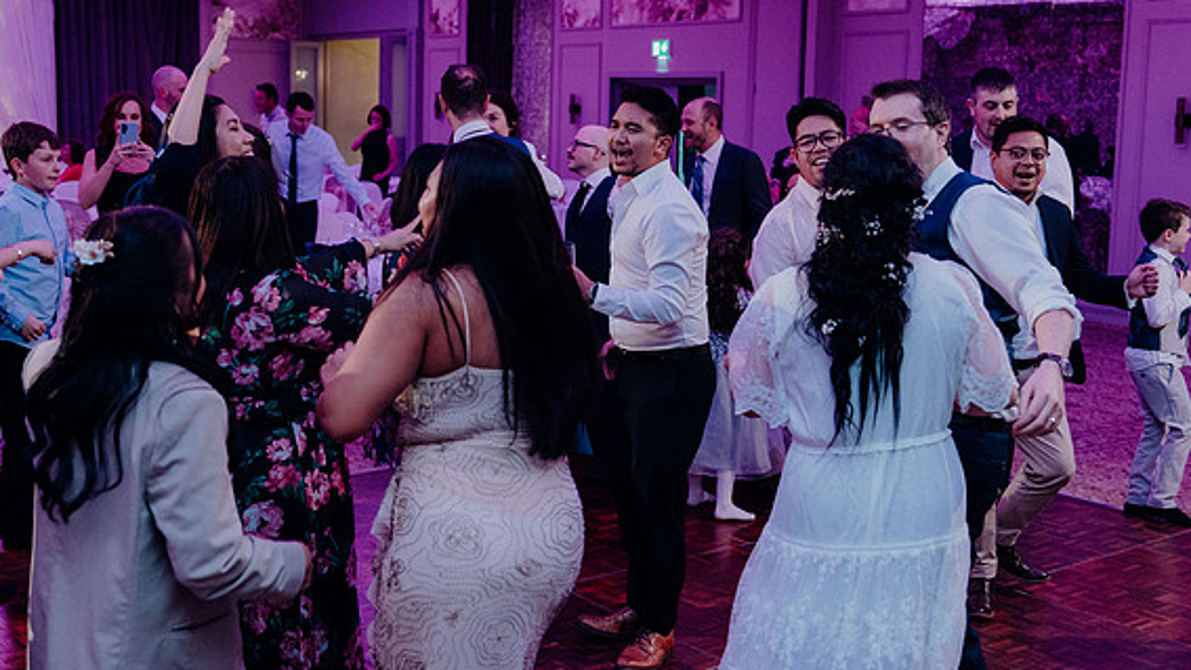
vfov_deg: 26.5
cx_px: 588
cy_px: 282
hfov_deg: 45.5
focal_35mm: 45
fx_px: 1421
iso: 3200
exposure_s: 1/160
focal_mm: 42
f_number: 3.5
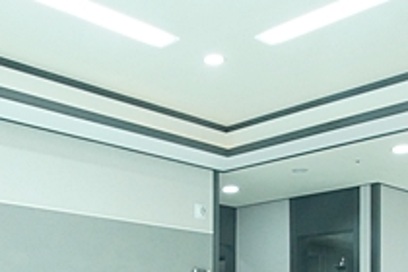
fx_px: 713
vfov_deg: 20.3
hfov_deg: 31.7
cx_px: 144
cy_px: 324
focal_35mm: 63
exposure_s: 1/40
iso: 800
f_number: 9
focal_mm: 11
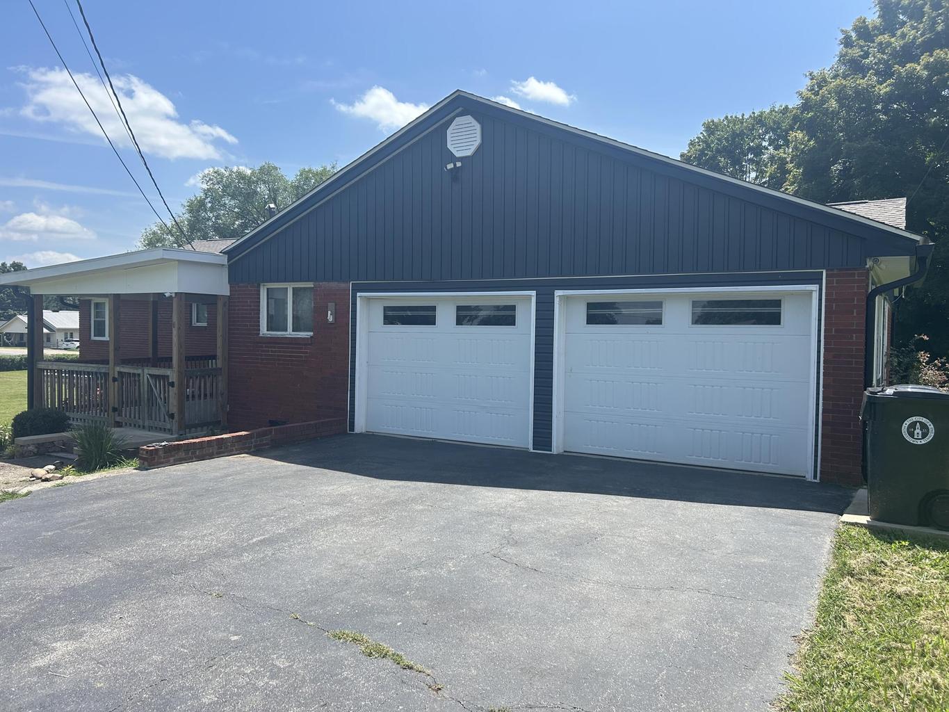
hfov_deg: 67.3
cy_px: 356
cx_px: 474
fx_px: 713
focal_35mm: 26
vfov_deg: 53.1
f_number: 1.5
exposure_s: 1/3356
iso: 50
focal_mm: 5.7
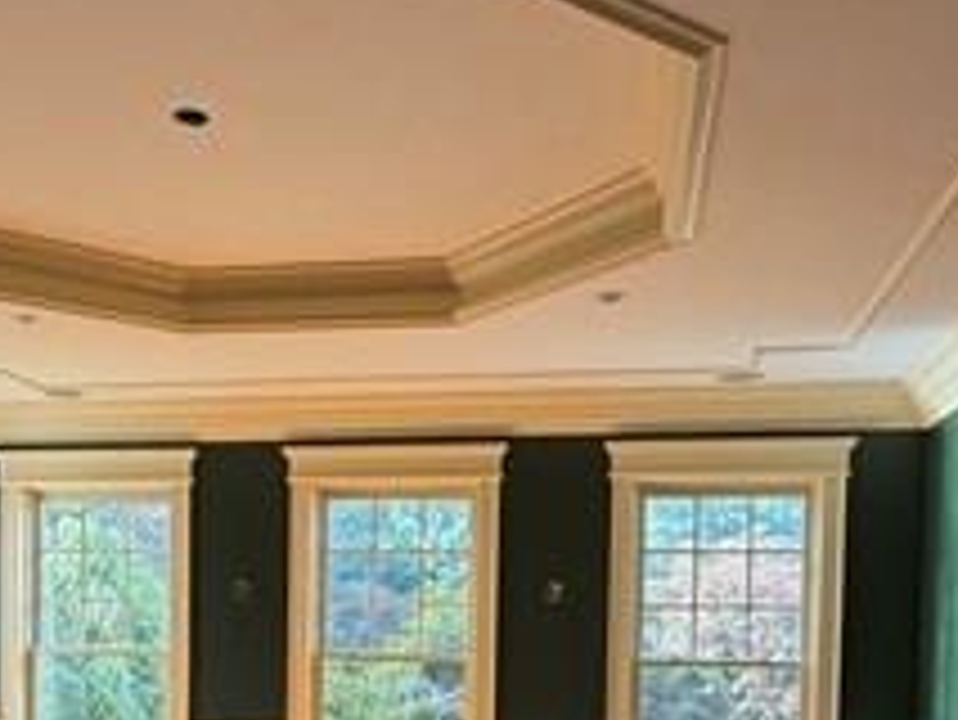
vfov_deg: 32.1
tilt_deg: -3.1
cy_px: 693
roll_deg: -1.6
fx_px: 1163
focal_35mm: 42
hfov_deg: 44.6
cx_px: 405
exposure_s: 1/121
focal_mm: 2.22
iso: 160
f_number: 2.2
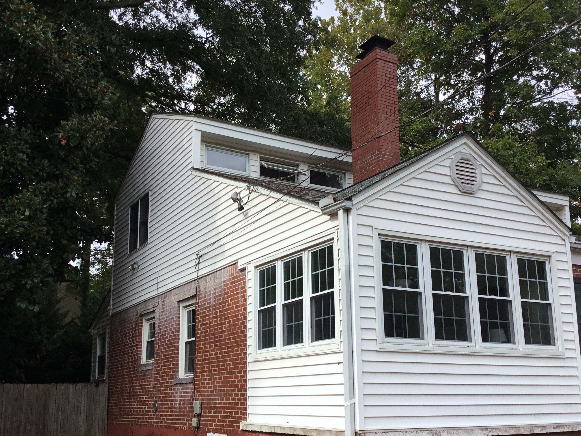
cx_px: 273
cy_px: 265
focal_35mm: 39
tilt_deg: +10.9
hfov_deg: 47.8
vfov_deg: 36.7
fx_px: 655
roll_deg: +1.4
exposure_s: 1/806
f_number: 2.4
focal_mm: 3.3
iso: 25
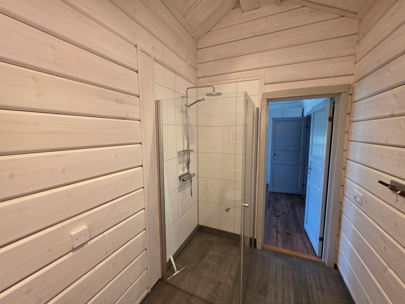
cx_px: 202
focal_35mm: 13
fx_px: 152
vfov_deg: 89.9
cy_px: 152
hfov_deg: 106.2
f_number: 1.9
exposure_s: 1/100
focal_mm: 2.2
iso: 200
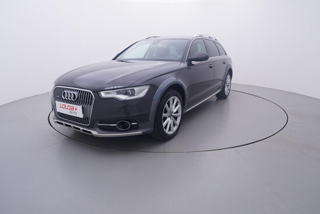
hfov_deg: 77.3
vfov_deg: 56.2
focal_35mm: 22
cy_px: 107
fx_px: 200
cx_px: 160
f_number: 5
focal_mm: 15
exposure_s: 1/80
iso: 200
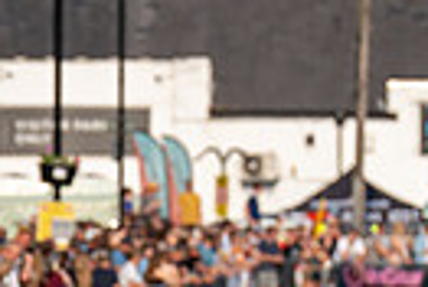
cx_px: -314
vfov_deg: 1.6
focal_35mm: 856
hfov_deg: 2.4
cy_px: 396
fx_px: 10200
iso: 160
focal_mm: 194
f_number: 5
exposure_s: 1/1000
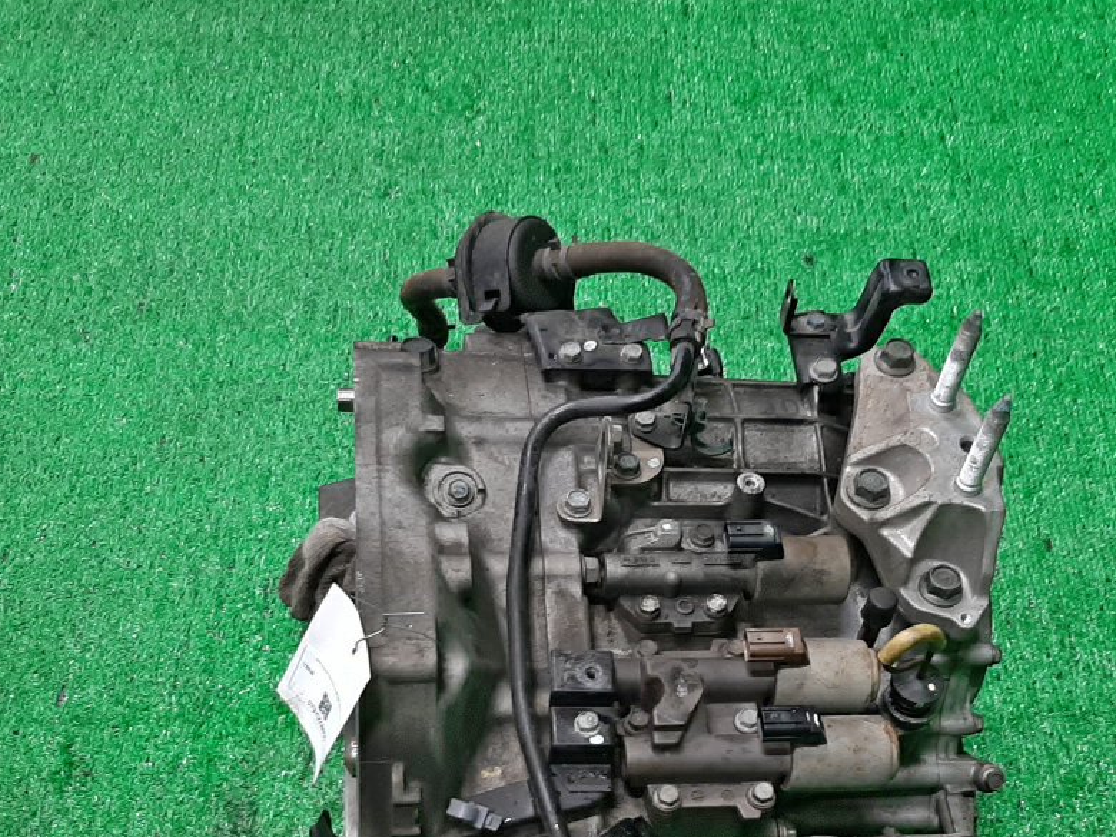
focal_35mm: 48
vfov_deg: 29.6
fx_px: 1547
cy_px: 657
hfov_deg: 39.6
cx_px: 618
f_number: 1.7
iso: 99
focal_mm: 3.93
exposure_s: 1/50
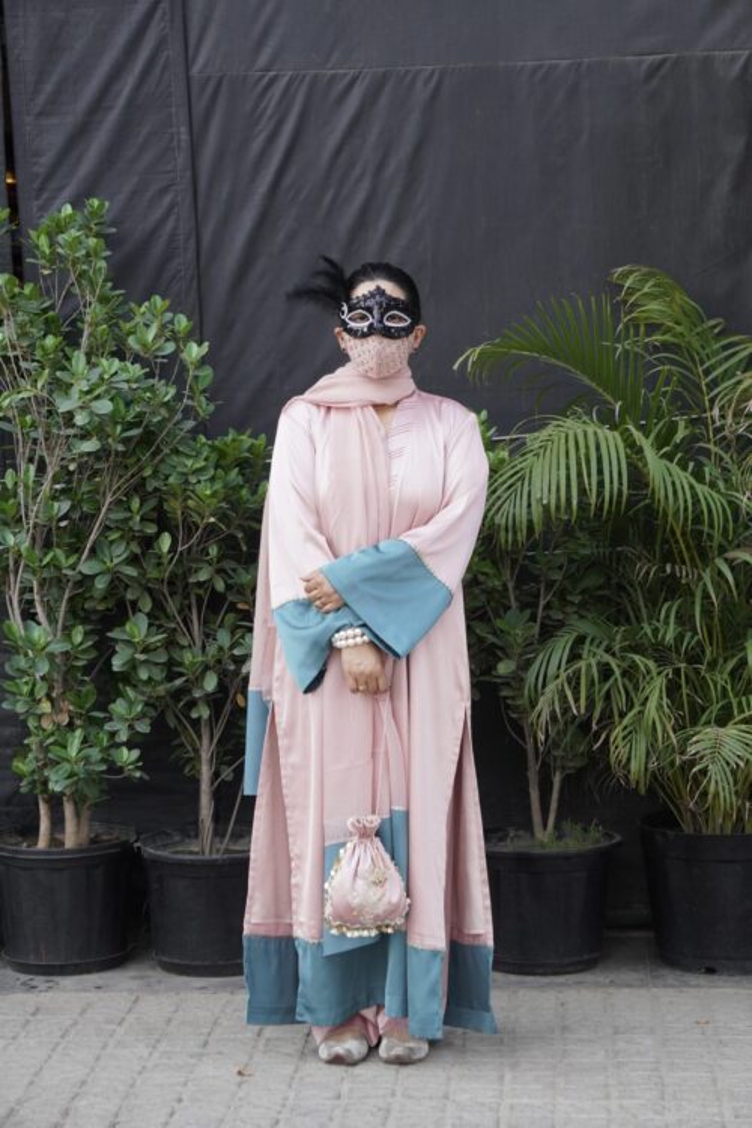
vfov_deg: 21.9
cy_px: 564
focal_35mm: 93
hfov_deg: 14.7
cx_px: 376
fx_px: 2914
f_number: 6.3
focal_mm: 62
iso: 800
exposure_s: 1/200
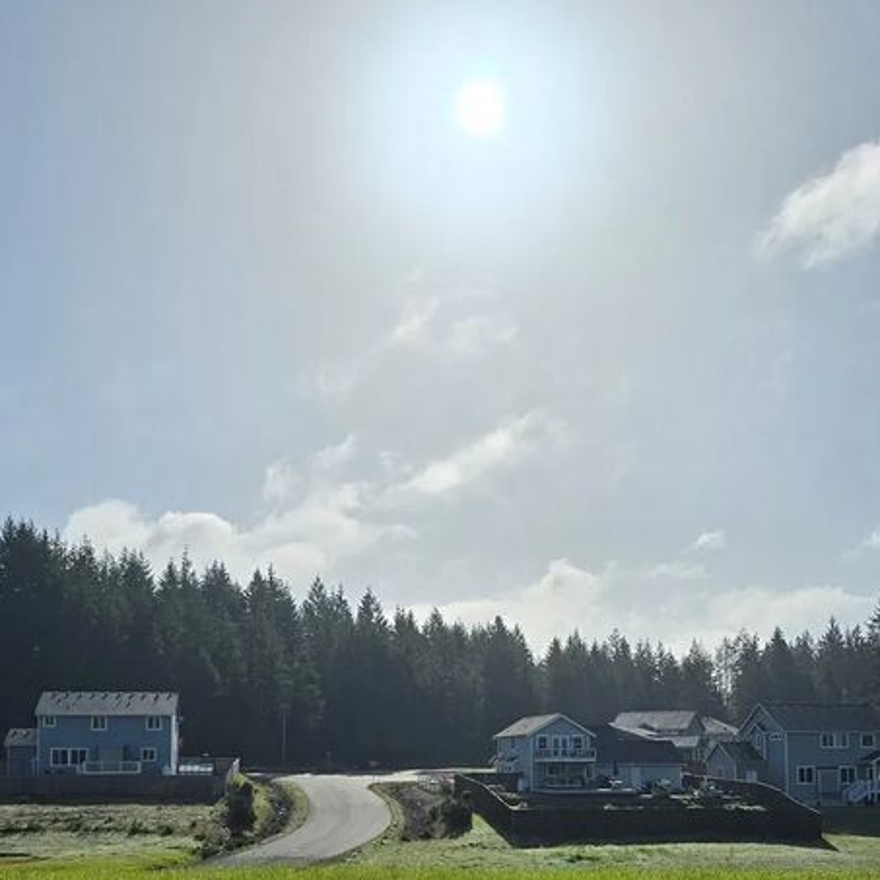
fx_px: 1323
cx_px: 400
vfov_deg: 35.9
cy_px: 666
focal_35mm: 46
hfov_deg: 36.8
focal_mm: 6.3
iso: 12
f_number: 1.7
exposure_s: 1/4650
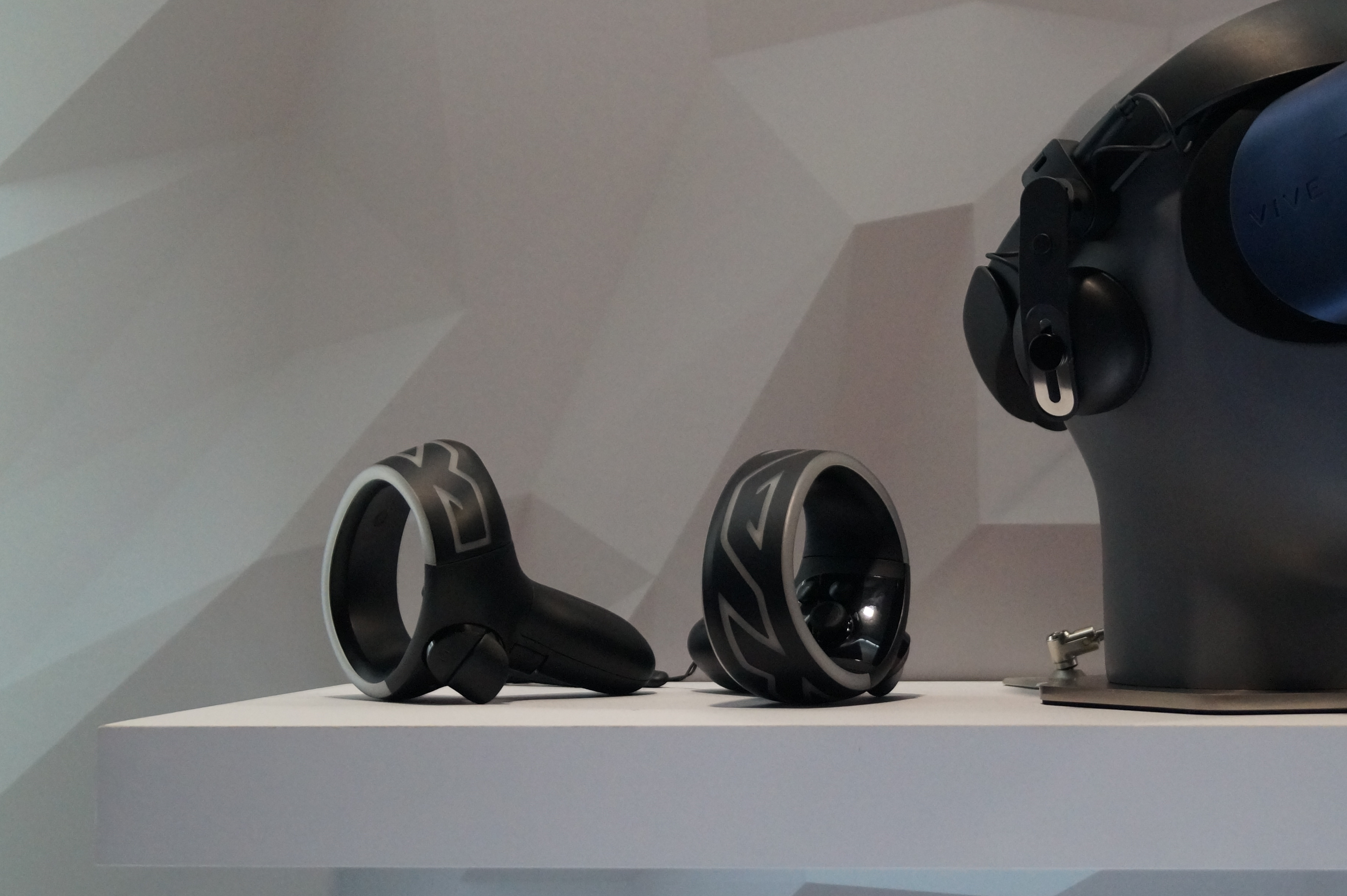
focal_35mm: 58
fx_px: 2169
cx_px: 884
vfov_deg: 23.3
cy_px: 402
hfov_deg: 34.2
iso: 1600
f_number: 4
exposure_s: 1/160
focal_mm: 26
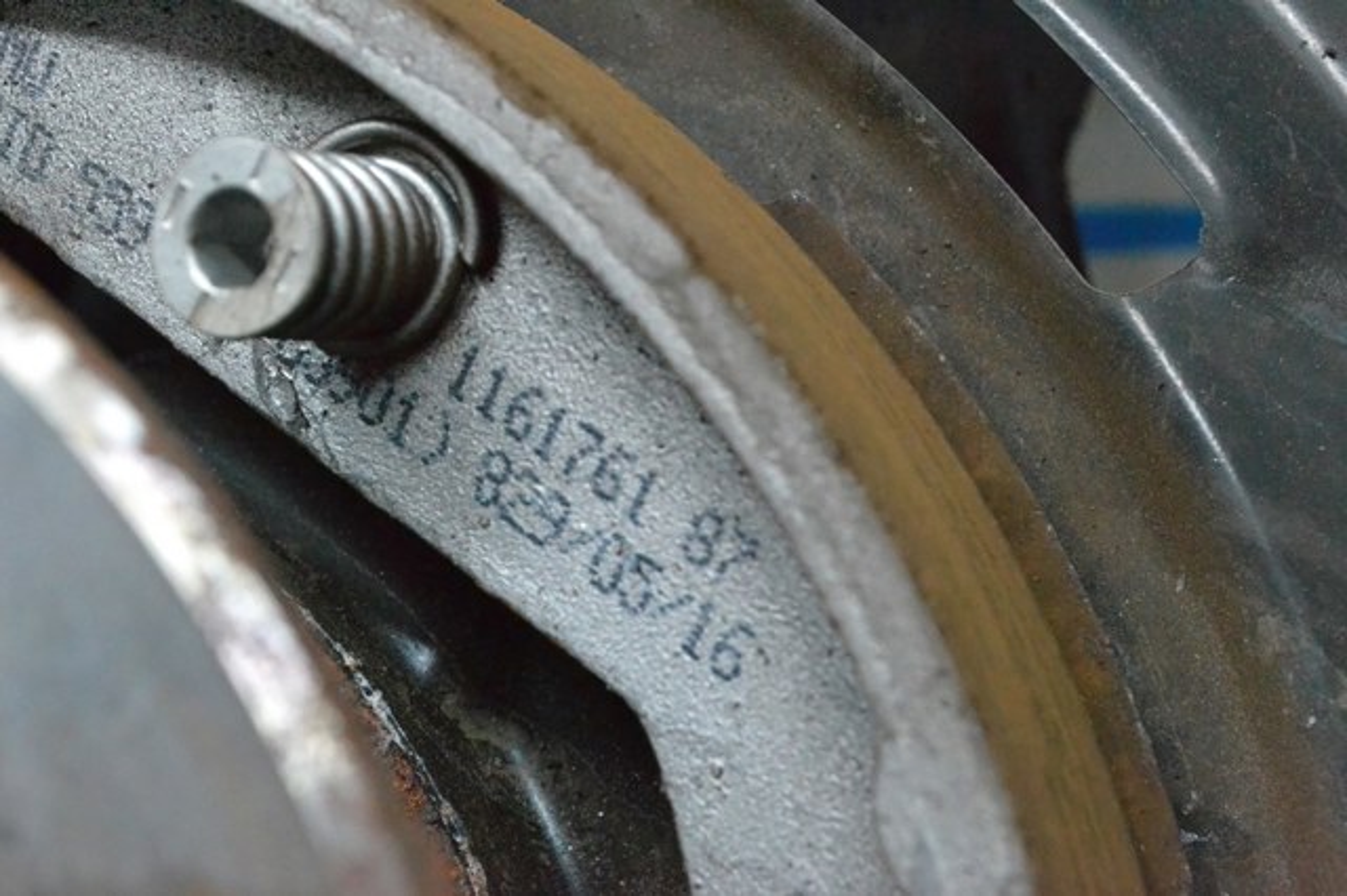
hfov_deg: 28.1
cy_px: 448
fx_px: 2692
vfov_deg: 18.9
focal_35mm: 72
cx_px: 674
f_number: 9
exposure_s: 1/160
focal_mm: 48
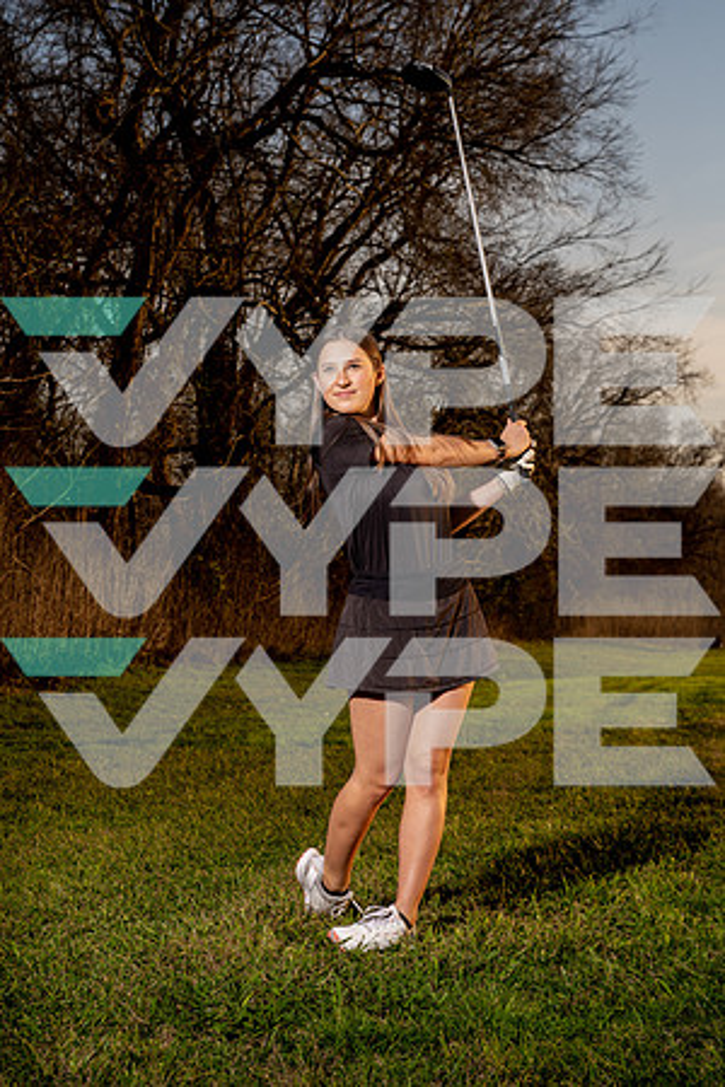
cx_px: 362
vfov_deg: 30.5
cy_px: 544
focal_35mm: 66
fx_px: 1994
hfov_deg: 20.6
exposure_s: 1/250
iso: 100
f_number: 8
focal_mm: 66
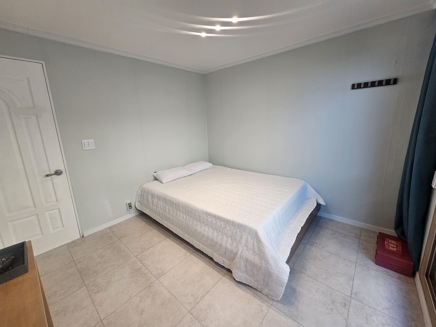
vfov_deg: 89.9
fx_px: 164
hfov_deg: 106.2
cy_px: 164
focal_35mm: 13
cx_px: 218
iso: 160
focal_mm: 2.2
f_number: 2.2
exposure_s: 1/207
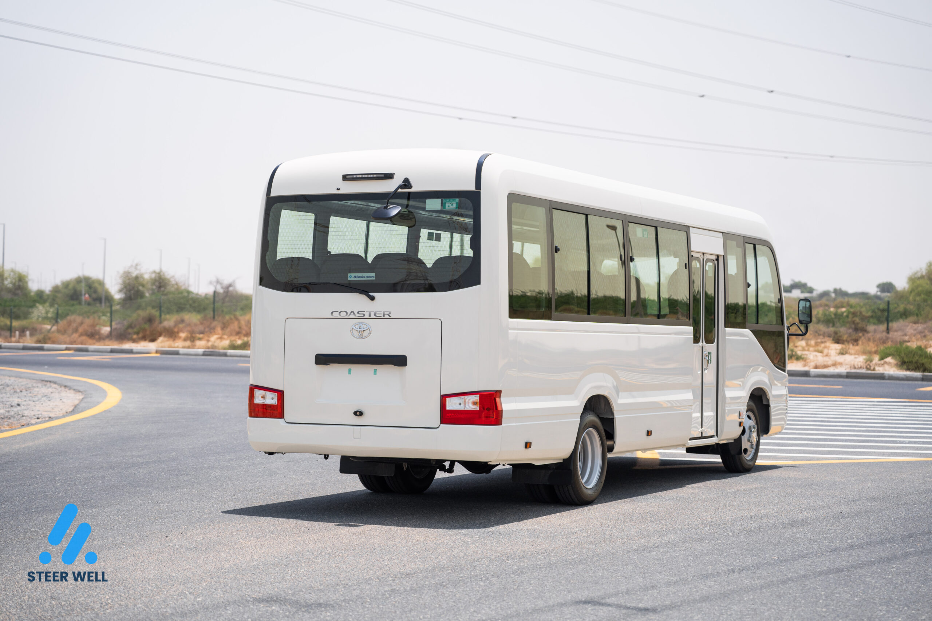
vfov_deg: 19.5
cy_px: 310
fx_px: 1812
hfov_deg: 28.8
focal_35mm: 70
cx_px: 466
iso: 400
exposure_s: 1/250
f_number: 2.8
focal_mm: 70
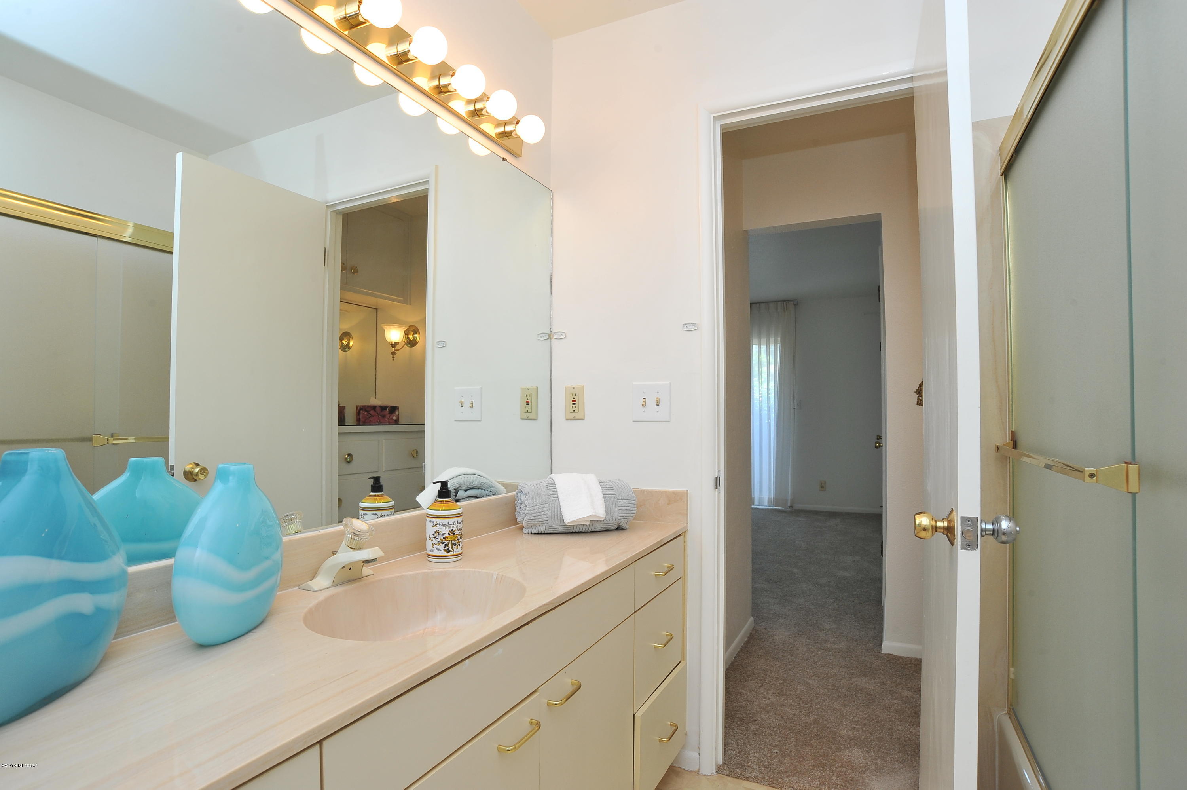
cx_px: 594
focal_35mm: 18
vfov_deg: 67.3
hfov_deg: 90.0
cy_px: 395
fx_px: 593
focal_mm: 18
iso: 500
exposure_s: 1/40
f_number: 11
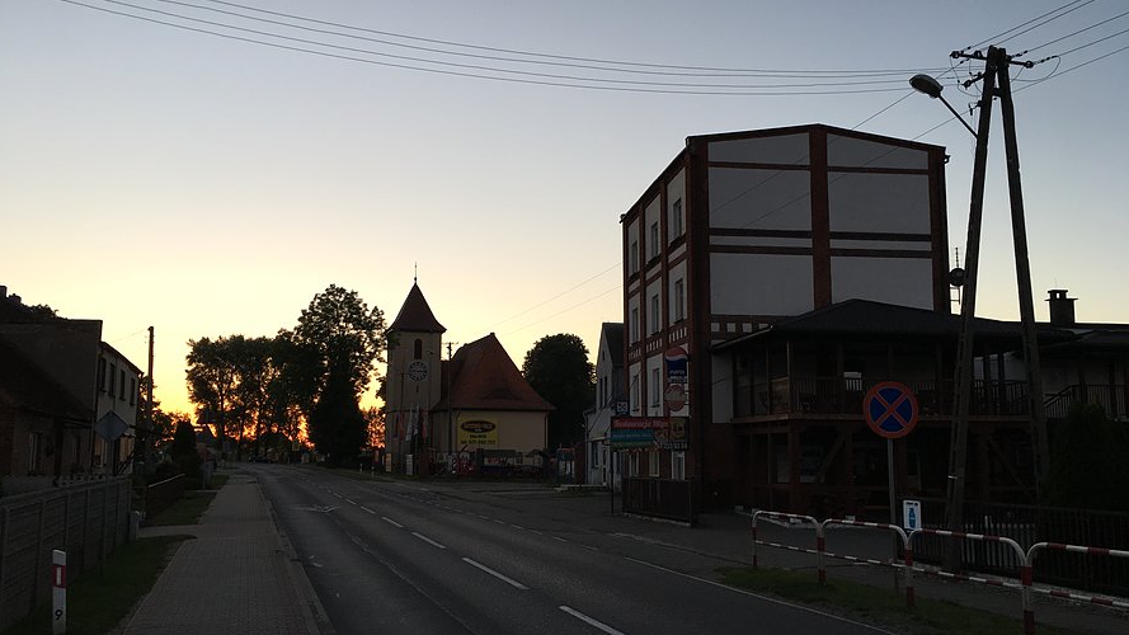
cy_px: 323
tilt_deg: +7.5
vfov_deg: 36.7
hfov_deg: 61.0
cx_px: 565
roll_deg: -0.4
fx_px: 958
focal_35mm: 32
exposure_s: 1/100
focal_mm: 4.15
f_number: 2.2
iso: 32
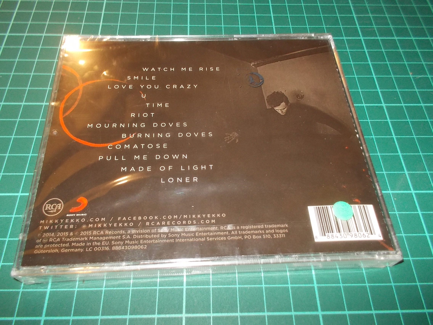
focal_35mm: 29
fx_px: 363
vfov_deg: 48.2
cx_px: 216
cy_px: 162
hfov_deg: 61.7
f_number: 3.3
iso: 200
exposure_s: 1/30
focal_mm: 4.1
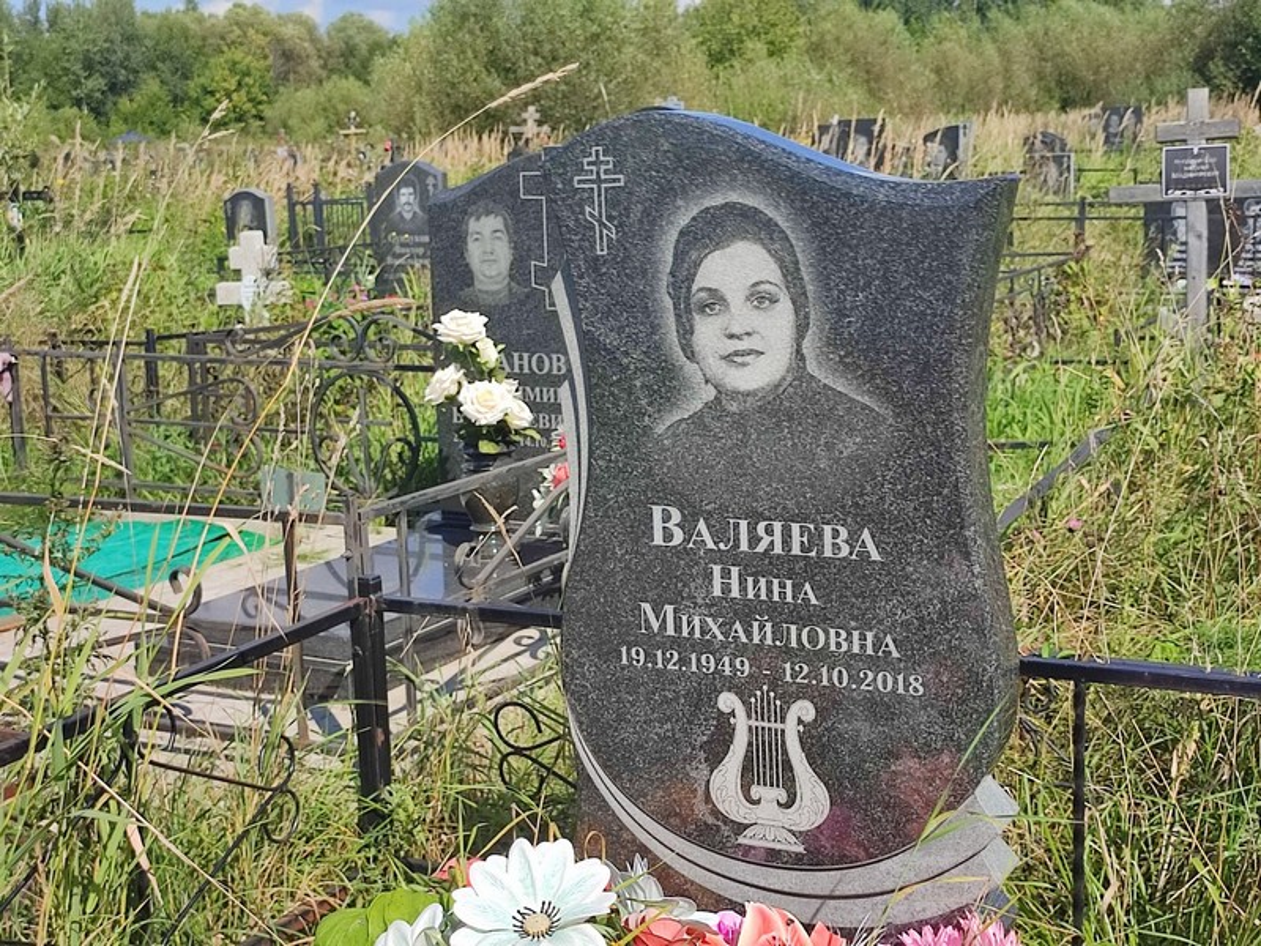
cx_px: 630
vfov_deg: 54.9
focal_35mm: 25
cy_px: 473
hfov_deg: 69.4
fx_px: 911
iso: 50
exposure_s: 1/955
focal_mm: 6.04
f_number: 1.9
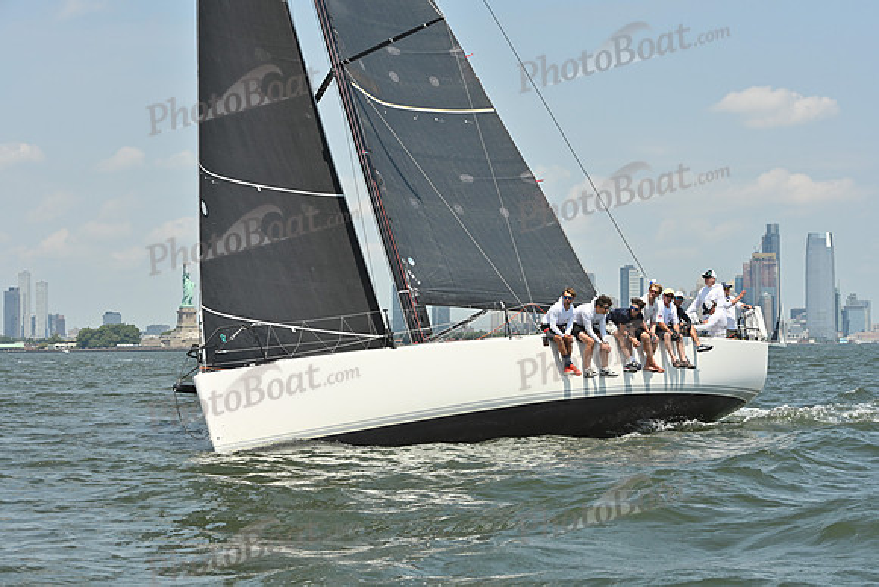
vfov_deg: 14.4
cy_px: 294
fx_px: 2320
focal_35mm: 95
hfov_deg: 21.5
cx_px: 440
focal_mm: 95
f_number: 8
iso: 320
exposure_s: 1/1250
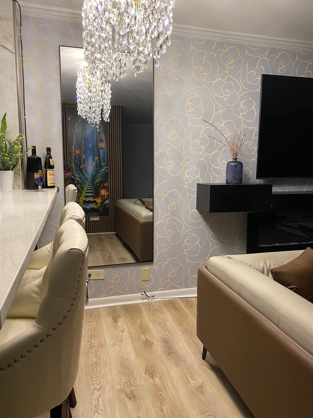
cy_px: 209
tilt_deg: -7.1
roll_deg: -1.0
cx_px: 156
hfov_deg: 53.1
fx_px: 313
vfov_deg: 67.3
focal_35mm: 26
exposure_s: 1/60
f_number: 1.8
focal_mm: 4.25
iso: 125
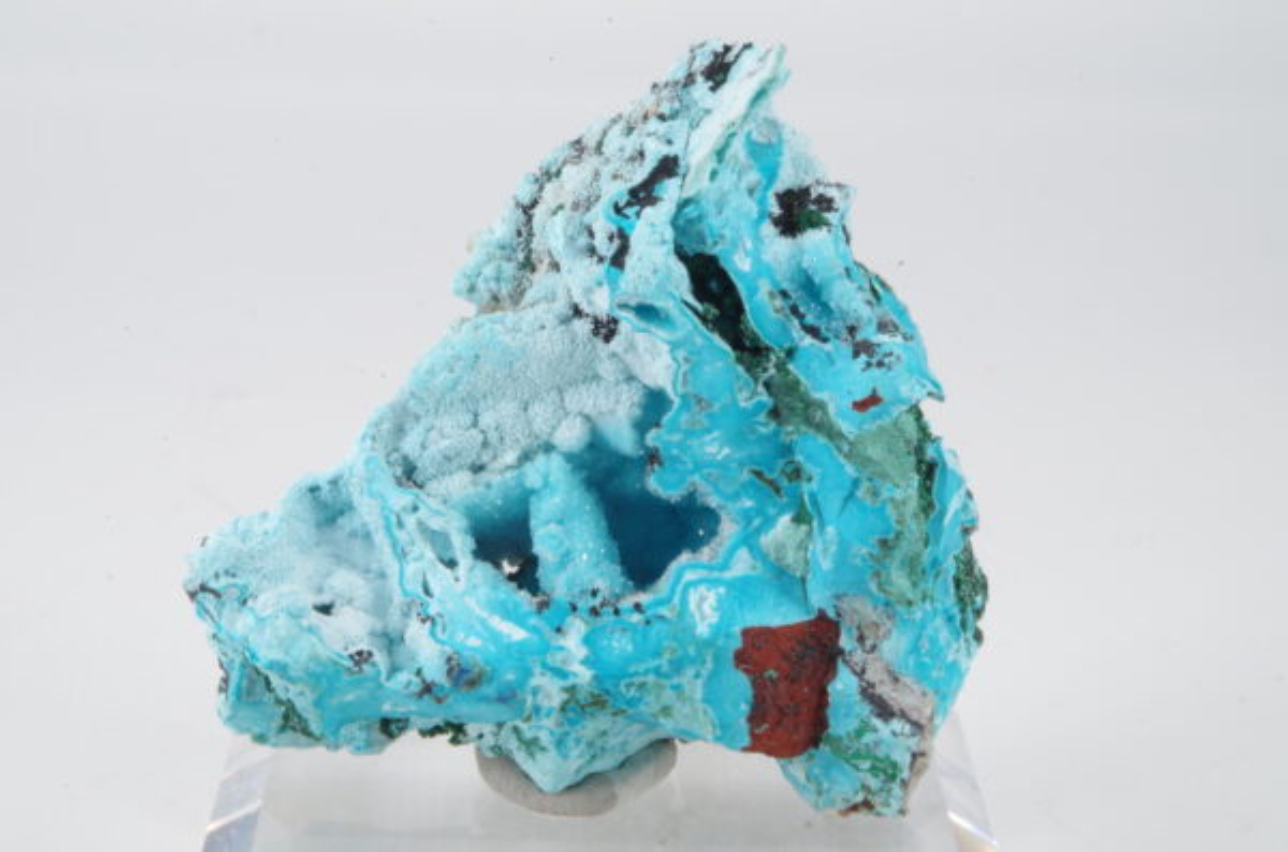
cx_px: 644
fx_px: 2284
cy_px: 426
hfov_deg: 31.5
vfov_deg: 21.1
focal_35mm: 64
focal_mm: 42.5
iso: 100
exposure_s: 1/1.67
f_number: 7.1
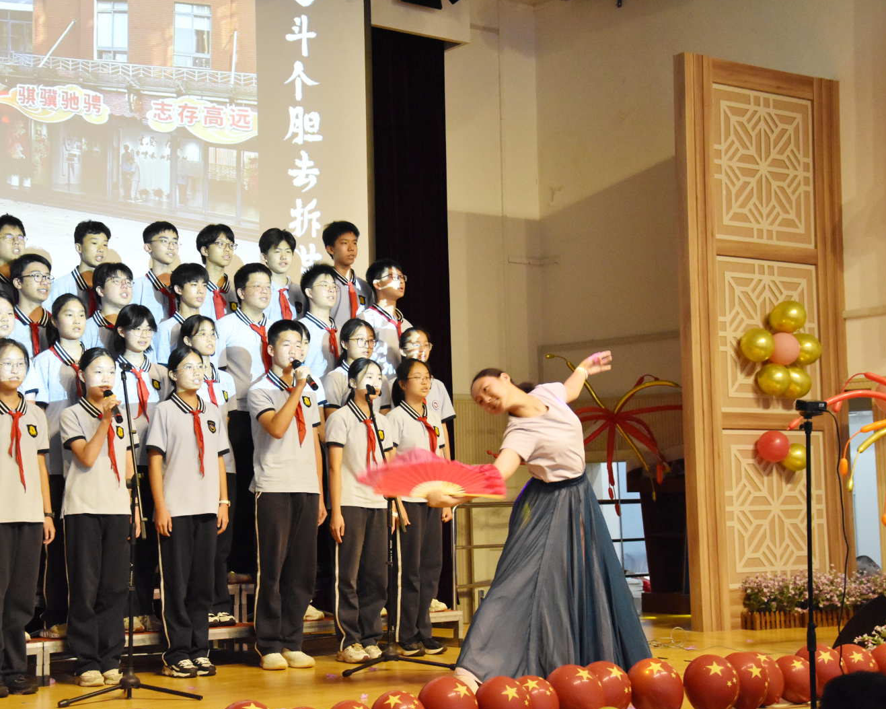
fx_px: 1704
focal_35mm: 65
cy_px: 355
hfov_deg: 29.1
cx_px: 377
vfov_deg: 23.5
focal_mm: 38
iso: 3200
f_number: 4.5
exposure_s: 1/60
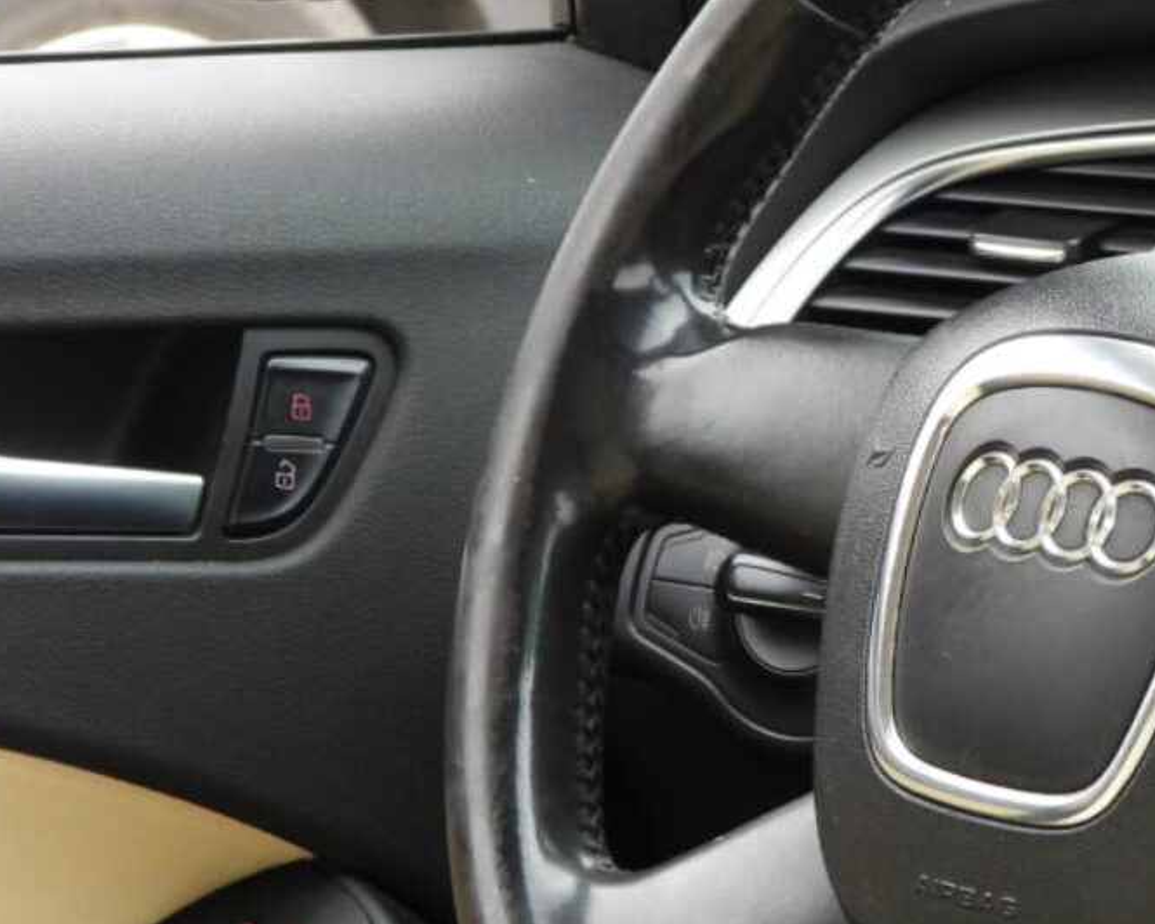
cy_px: 512
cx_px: 1204
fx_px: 6427
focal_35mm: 188
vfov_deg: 8.2
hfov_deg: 10.2
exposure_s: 1/60
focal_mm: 14.4
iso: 140
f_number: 3.5
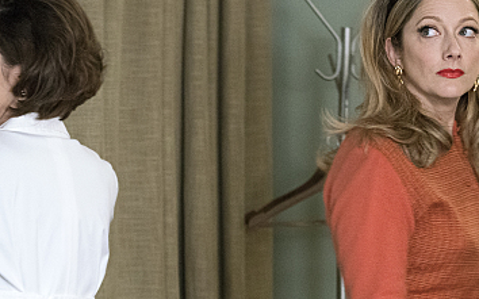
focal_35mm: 219
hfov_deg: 9.6
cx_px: 235
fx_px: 2858
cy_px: 282
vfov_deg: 6.0
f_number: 4
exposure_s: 1/100
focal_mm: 95
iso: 4000
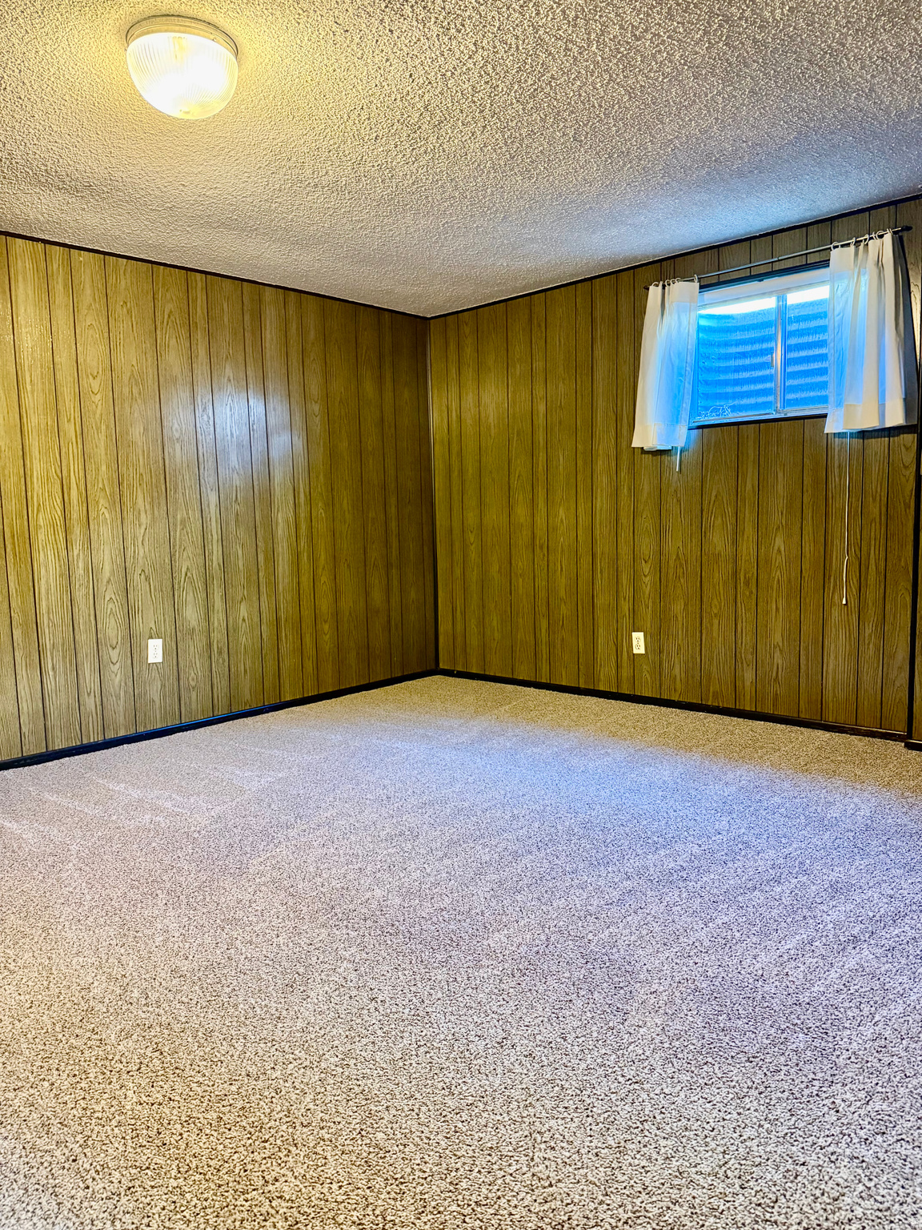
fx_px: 852
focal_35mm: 24
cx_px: 461
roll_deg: +1.2
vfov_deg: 71.6
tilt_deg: -6.5
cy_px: 615
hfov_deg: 56.8
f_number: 1.78
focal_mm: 6.76
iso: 800
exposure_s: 1/40
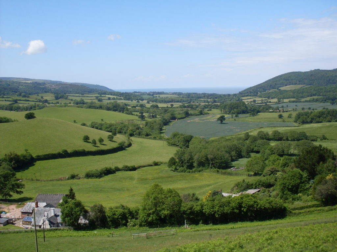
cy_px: 126
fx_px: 370
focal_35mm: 38
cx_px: 168
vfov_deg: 37.7
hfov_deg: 49.0
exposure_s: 1/250
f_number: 8.4
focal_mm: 6.3
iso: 80
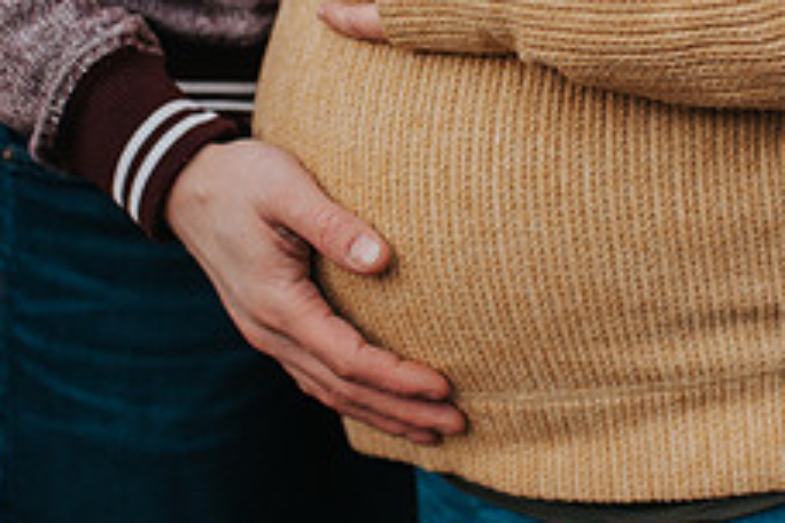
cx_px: 468
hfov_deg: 22.8
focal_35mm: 89
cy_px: 29
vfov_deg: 15.1
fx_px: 1941
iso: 100
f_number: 3.2
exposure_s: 1/400
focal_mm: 35
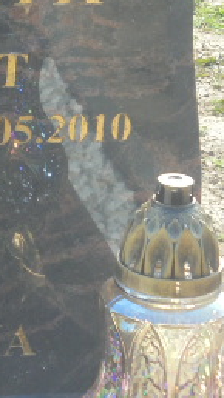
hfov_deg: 5.4
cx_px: -94
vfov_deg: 9.6
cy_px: 151
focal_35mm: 224
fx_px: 2367
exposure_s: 1/100
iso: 100
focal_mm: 14.9
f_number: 6.7
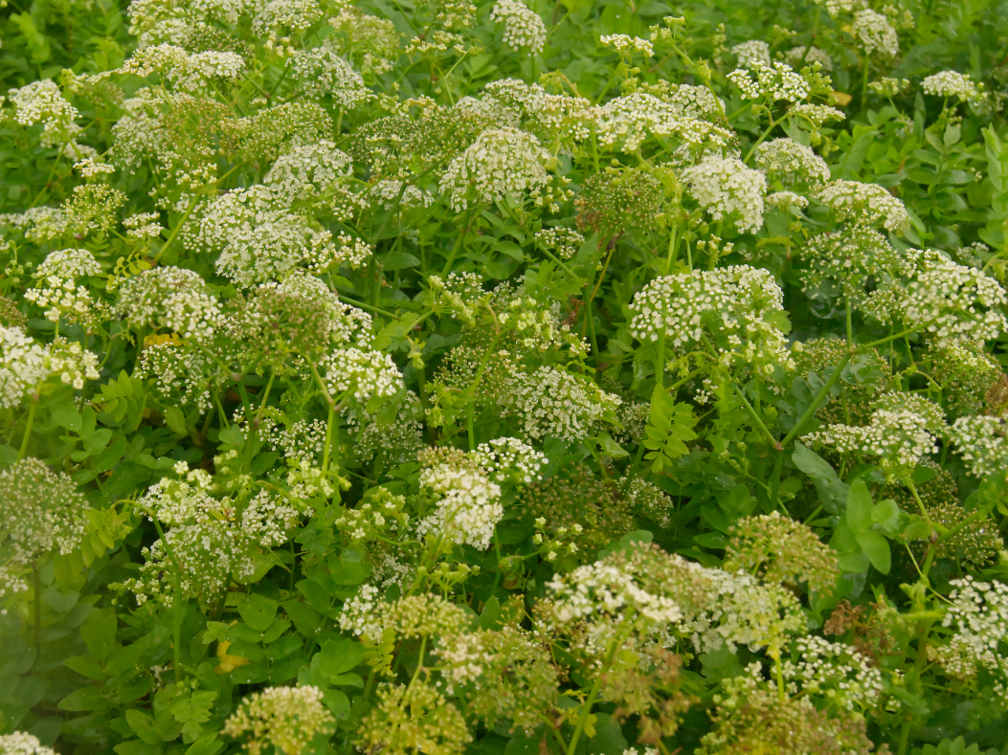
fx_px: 1675
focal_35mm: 58
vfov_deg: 25.4
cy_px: 375
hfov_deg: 33.5
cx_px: 494
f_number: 10
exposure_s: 1/500
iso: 2000
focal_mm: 35
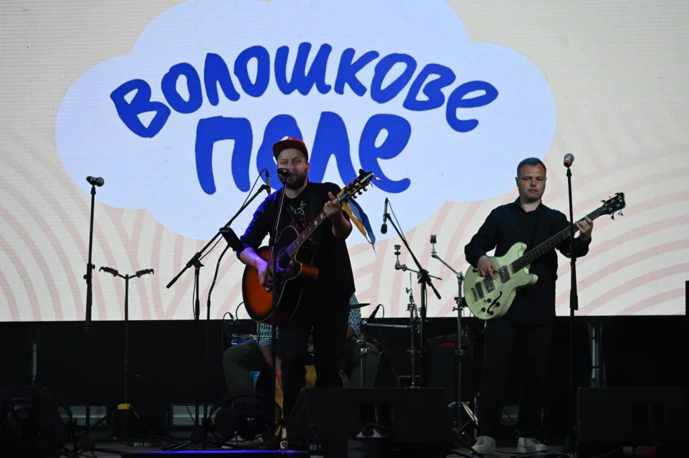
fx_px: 2295
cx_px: 344
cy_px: 229
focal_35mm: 120
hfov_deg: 17.1
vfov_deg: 11.4
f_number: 4
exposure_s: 1/500
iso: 280
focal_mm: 120
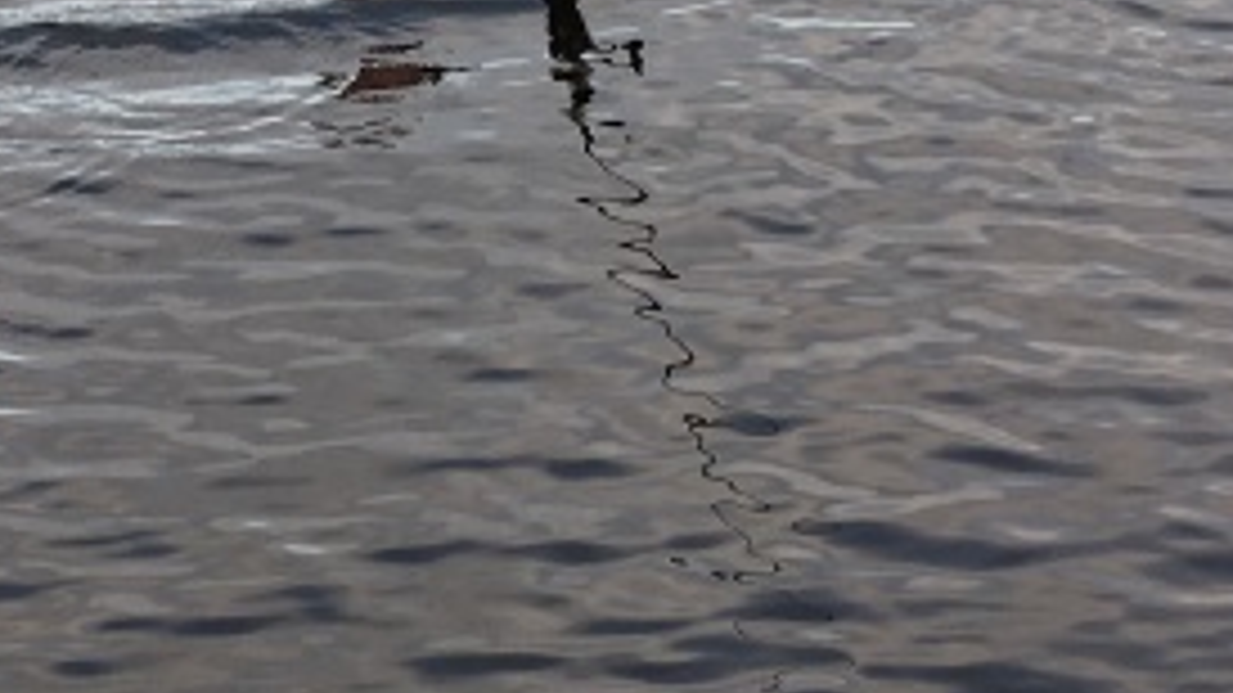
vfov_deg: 10.3
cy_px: 225
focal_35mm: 118
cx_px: 446
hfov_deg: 18.1
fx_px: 3857
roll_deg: +4.6
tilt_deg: -20.5
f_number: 2.2
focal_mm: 4.15
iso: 25
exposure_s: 1/278
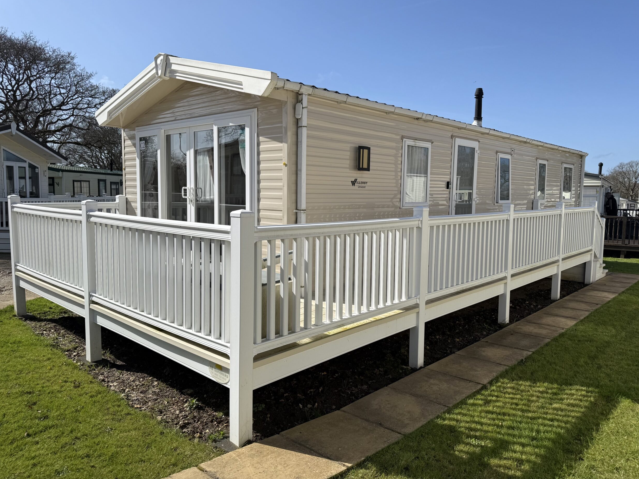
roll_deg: -0.3
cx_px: 331
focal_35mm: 25
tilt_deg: -3.0
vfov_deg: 54.9
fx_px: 461
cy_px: 230
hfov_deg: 69.4
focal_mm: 6.76
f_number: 1.78
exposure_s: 1/7353
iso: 80
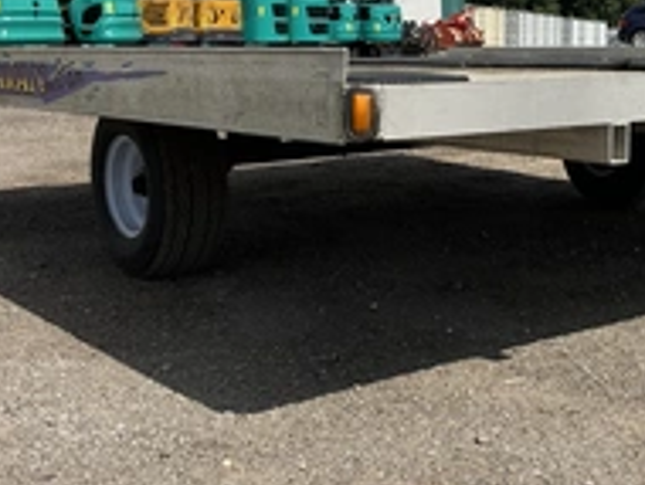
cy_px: 163
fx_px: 1138
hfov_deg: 31.1
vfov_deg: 24.0
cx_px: 489
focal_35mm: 61
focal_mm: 3
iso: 25
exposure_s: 1/2667
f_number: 1.8
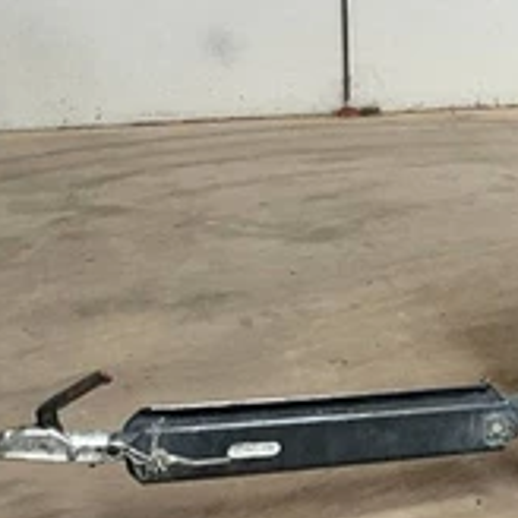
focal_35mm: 75
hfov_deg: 20.6
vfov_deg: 22.9
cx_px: 714
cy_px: 148
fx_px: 1270
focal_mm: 3
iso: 100
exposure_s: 1/60
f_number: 1.8
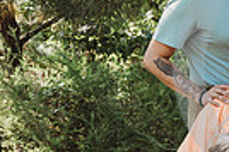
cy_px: 90
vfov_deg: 13.1
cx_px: 444
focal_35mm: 104
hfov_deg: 15.9
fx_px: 661
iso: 100
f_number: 2.8
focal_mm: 24
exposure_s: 1/200
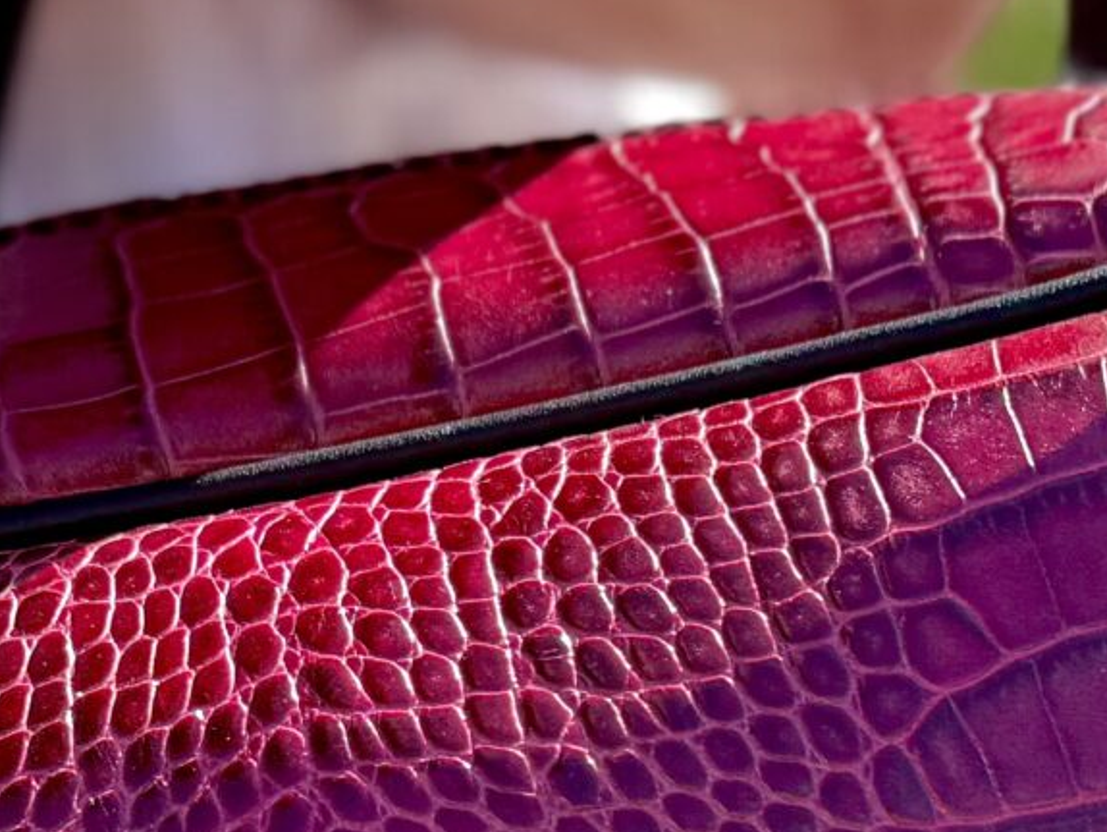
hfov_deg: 18.3
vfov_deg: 13.1
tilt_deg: -16.2
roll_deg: +3.5
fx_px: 3423
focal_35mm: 107
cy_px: 1247
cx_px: 798
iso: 80
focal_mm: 6.76
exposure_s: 1/1075
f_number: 1.78
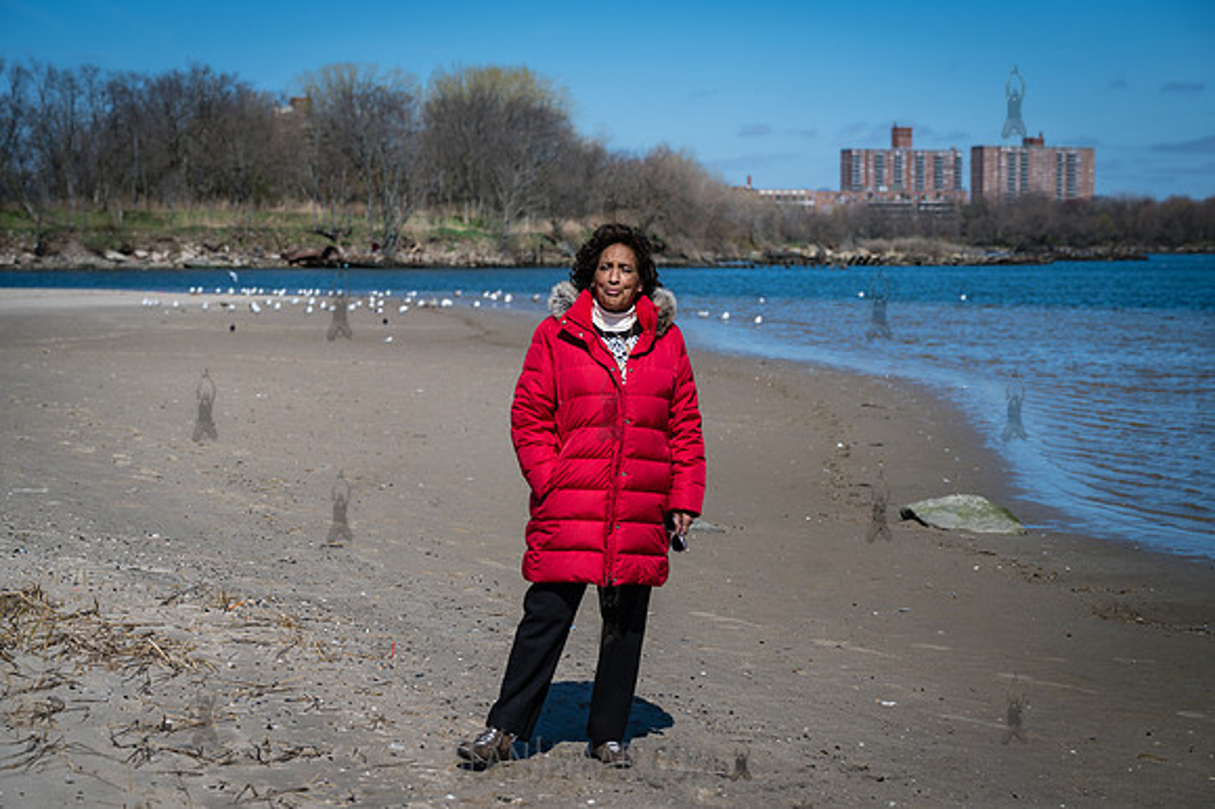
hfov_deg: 30.1
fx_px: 2260
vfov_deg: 20.3
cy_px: 404
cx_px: 608
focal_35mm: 67
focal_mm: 67
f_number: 4
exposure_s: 1/1000
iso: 64
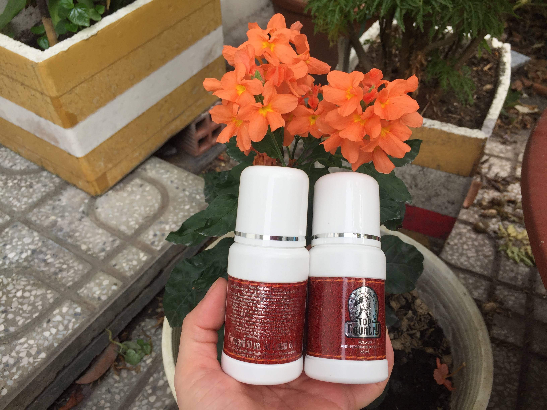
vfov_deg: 48.2
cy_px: 205
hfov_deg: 61.7
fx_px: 458
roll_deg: -1.3
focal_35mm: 29
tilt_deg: -39.3
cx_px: 274
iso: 32
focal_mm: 4.15
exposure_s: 1/306
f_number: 2.2
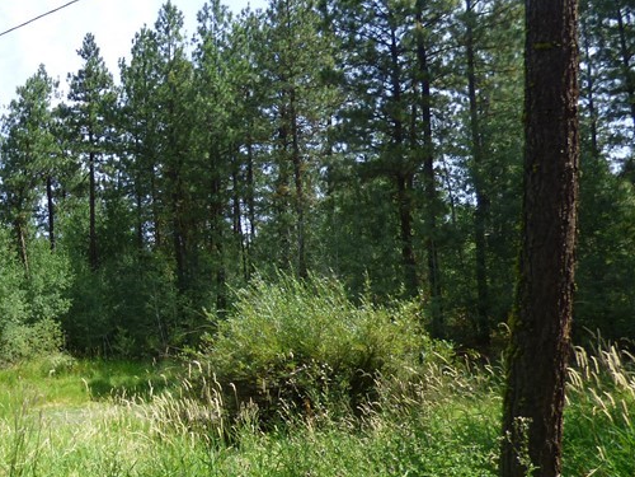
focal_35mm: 41
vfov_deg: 35.1
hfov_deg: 40.3
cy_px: 275
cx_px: 5
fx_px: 752
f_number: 2.8
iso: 100
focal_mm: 3.58
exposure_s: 1/1000
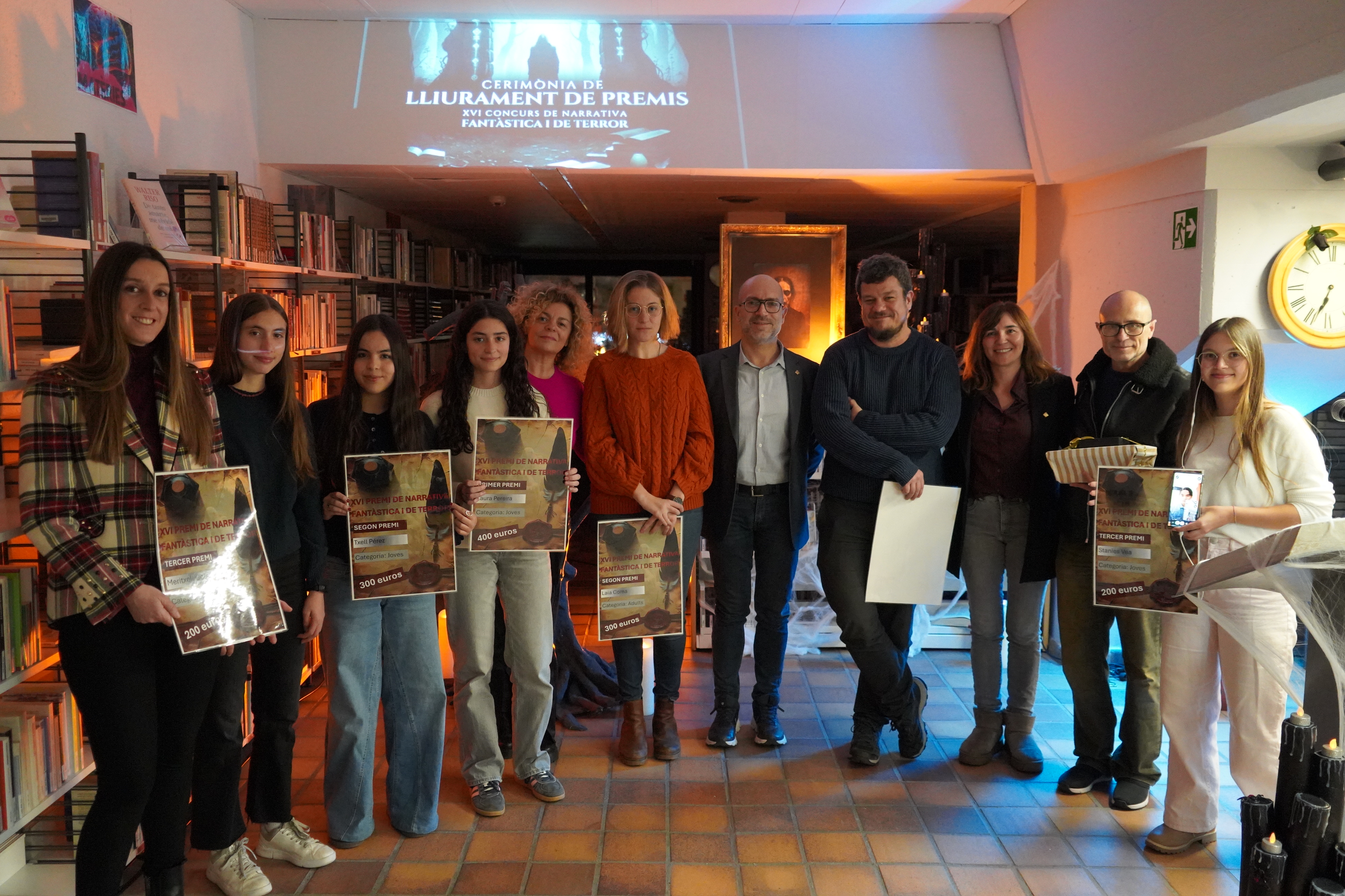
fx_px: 1121
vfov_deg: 43.6
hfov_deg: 61.9
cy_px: 448
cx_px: 672
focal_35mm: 30
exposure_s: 1/160
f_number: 4
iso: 12800
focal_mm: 30
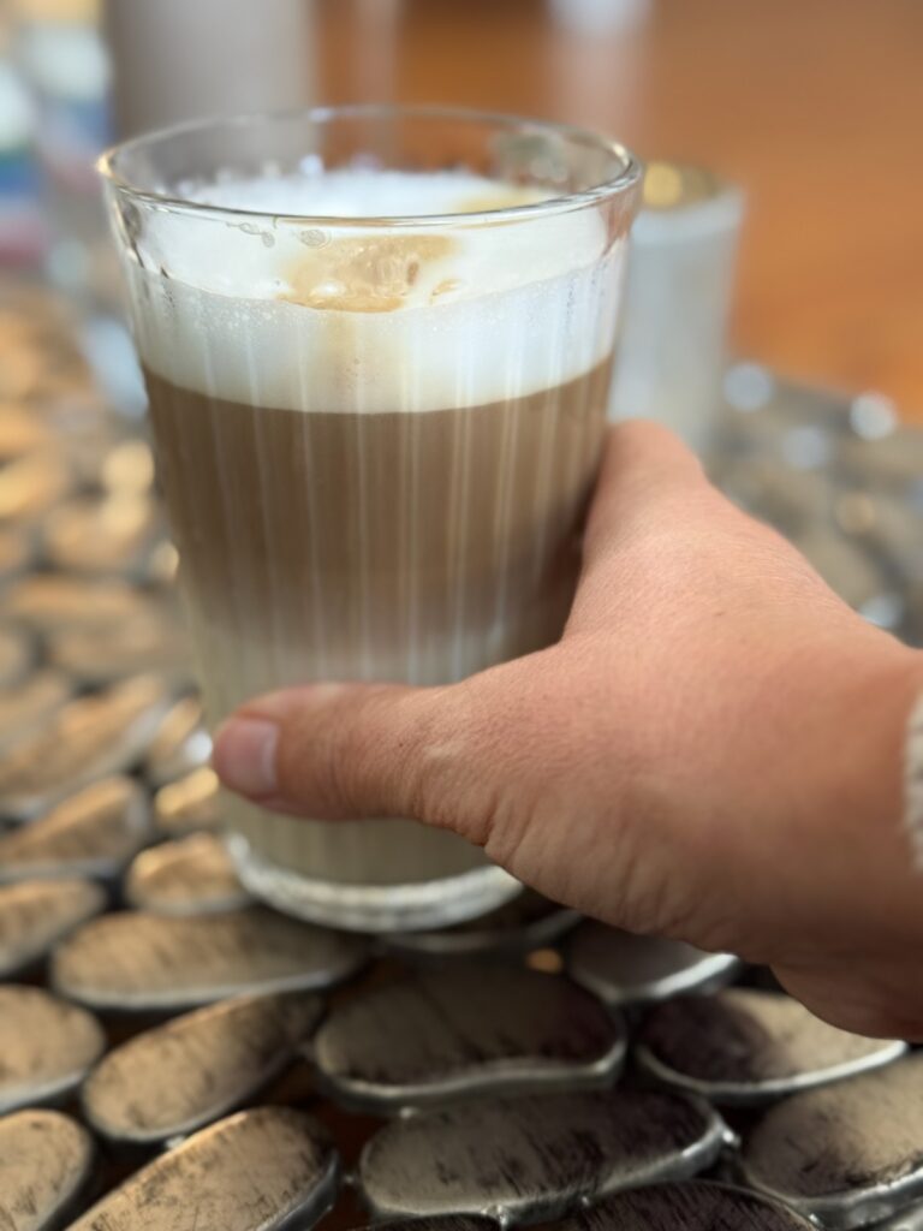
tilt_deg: -26.1
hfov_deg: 30.3
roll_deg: +1.2
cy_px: 616
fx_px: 1706
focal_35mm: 48
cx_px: 462
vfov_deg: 39.7
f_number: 1.78
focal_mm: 6.76
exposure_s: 1/40
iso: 320
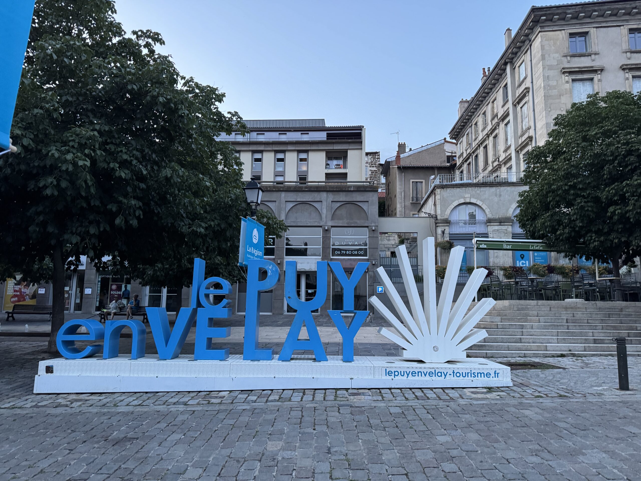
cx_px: 320
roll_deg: +0.0
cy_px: 240
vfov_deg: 56.8
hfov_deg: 71.6
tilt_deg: +8.8
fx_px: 444
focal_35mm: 24
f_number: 1.78
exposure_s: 1/60
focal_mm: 6.76
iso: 500
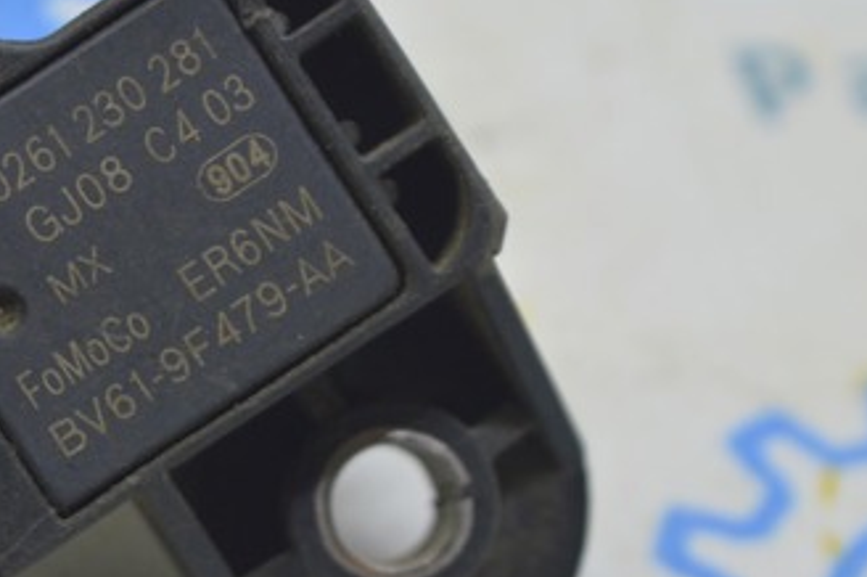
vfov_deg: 8.5
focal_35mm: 161
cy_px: 367
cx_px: 164
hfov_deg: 12.7
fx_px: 3873
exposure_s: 1/20
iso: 400
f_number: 5.6
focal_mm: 55
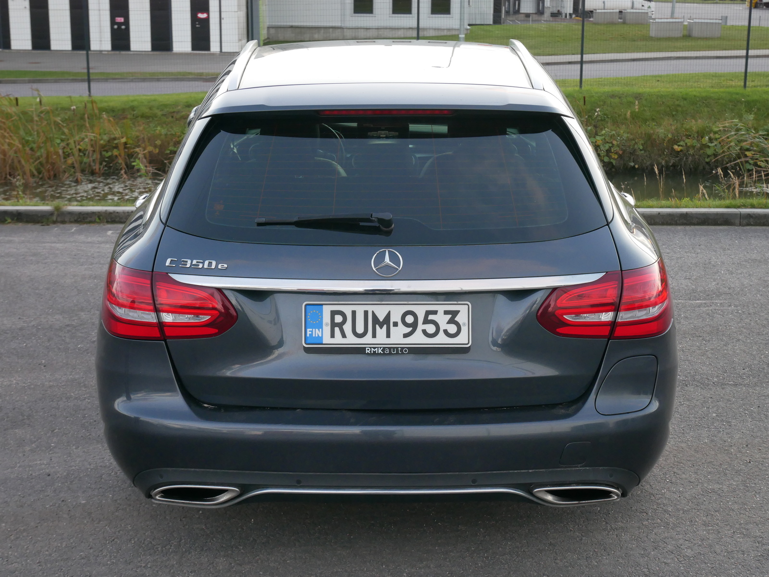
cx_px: 384
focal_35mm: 56
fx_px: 1244
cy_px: 288
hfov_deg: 34.3
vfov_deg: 26.1
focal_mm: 28
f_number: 5.5
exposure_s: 1/60
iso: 640
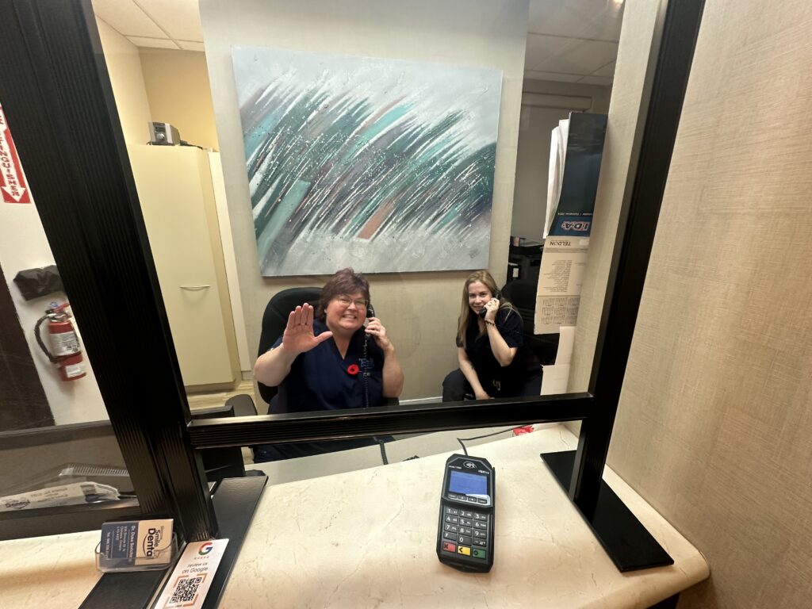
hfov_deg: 102.1
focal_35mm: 14
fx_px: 328
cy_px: 304
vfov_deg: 85.7
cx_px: 406
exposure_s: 1/43
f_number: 2.2
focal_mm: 2.22
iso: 200
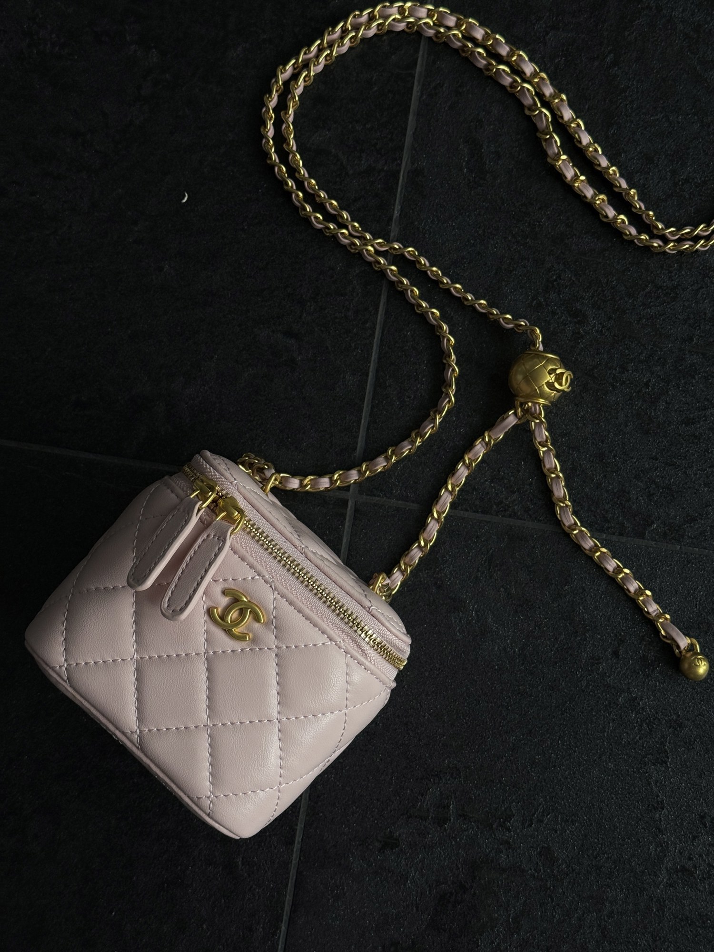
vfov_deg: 39.7
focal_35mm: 48
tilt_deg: -85.7
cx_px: 357
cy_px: 476
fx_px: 1320
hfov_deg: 30.3
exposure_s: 1/339
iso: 64
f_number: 1.78
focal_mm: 6.76
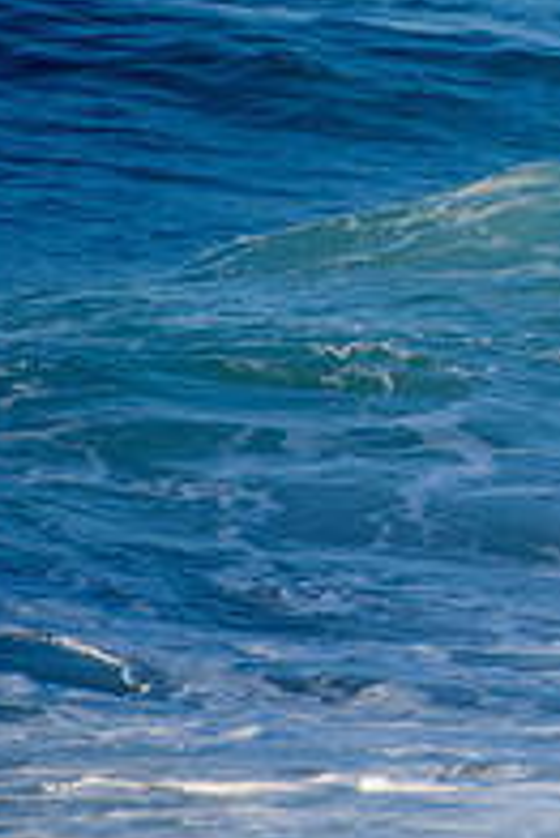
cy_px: 310
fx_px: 34470
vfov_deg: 1.4
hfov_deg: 0.9
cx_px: 1184
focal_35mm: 1480
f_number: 5.6
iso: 320
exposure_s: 1/2000
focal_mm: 500
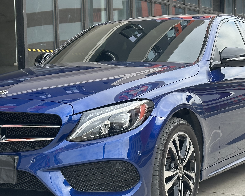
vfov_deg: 17.4
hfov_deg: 21.7
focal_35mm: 88
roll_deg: +1.9
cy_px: 78
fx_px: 638
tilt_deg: +0.5
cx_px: 115
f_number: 1.78
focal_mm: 6.86
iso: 64
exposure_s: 1/1145
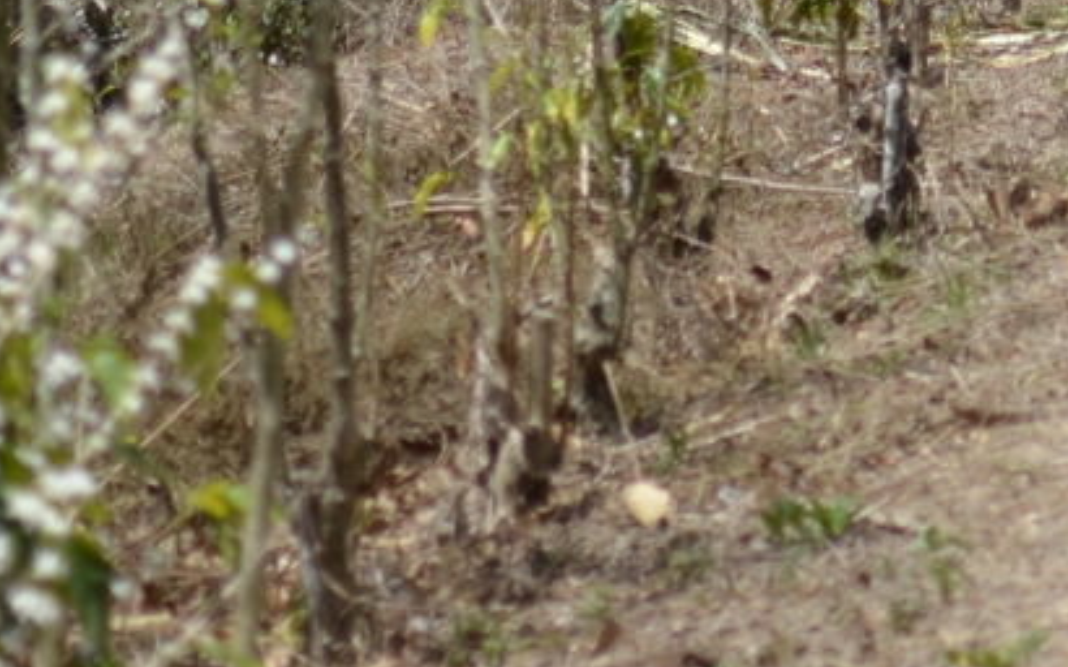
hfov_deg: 8.2
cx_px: 1532
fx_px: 7286
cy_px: -631
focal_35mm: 250
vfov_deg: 5.2
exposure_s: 1/4000
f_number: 1.8
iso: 100
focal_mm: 35
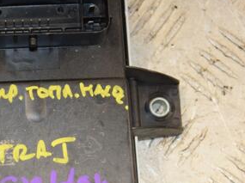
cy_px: 106
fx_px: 1074
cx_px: 22
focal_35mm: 152
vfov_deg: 9.7
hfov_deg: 12.9
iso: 800
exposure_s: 1/200
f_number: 6.3
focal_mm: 50
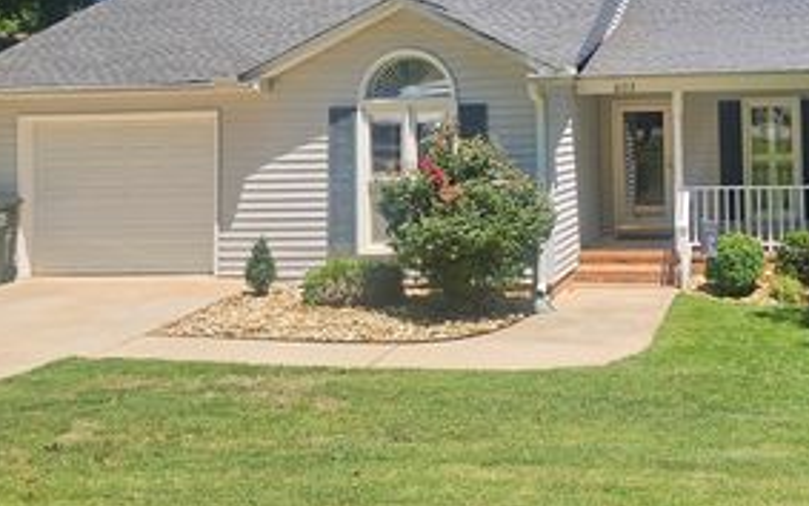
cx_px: 655
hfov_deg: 43.9
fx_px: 948
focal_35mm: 43
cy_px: 64
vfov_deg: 28.9
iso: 25
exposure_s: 1/1265
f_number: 1.8
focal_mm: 5.4
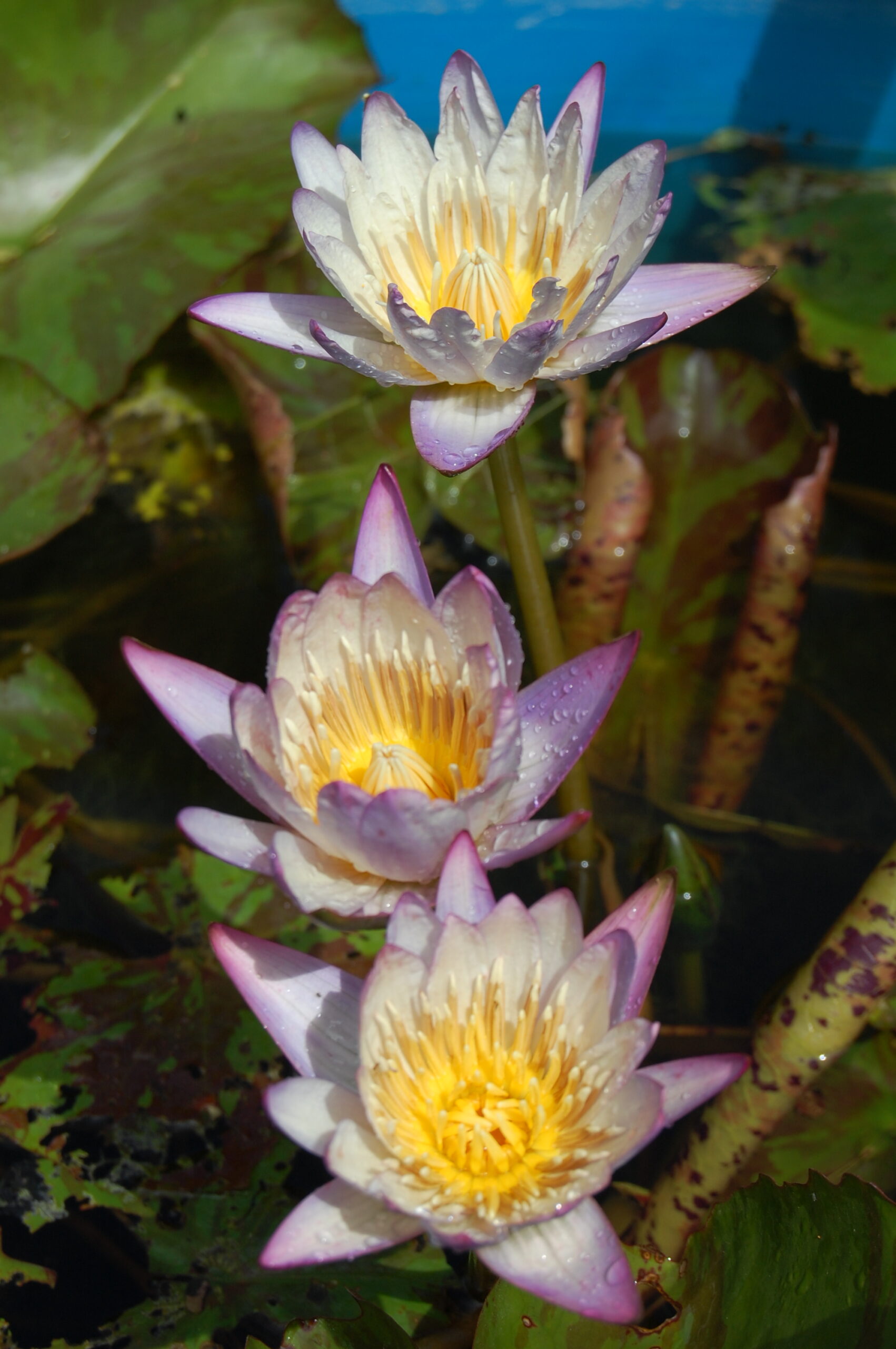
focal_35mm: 82
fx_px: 3086
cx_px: 448
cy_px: 674
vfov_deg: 24.6
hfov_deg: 16.5
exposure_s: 1/400
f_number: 10
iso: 200
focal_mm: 55
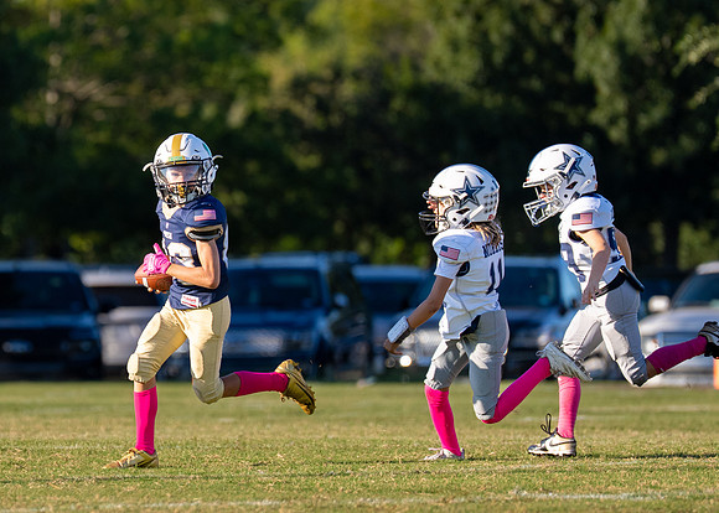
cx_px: 138
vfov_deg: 2.9
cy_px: 246
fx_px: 10198
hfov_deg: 4.0
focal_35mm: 500
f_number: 2.8
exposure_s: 1/2500
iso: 200
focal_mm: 200
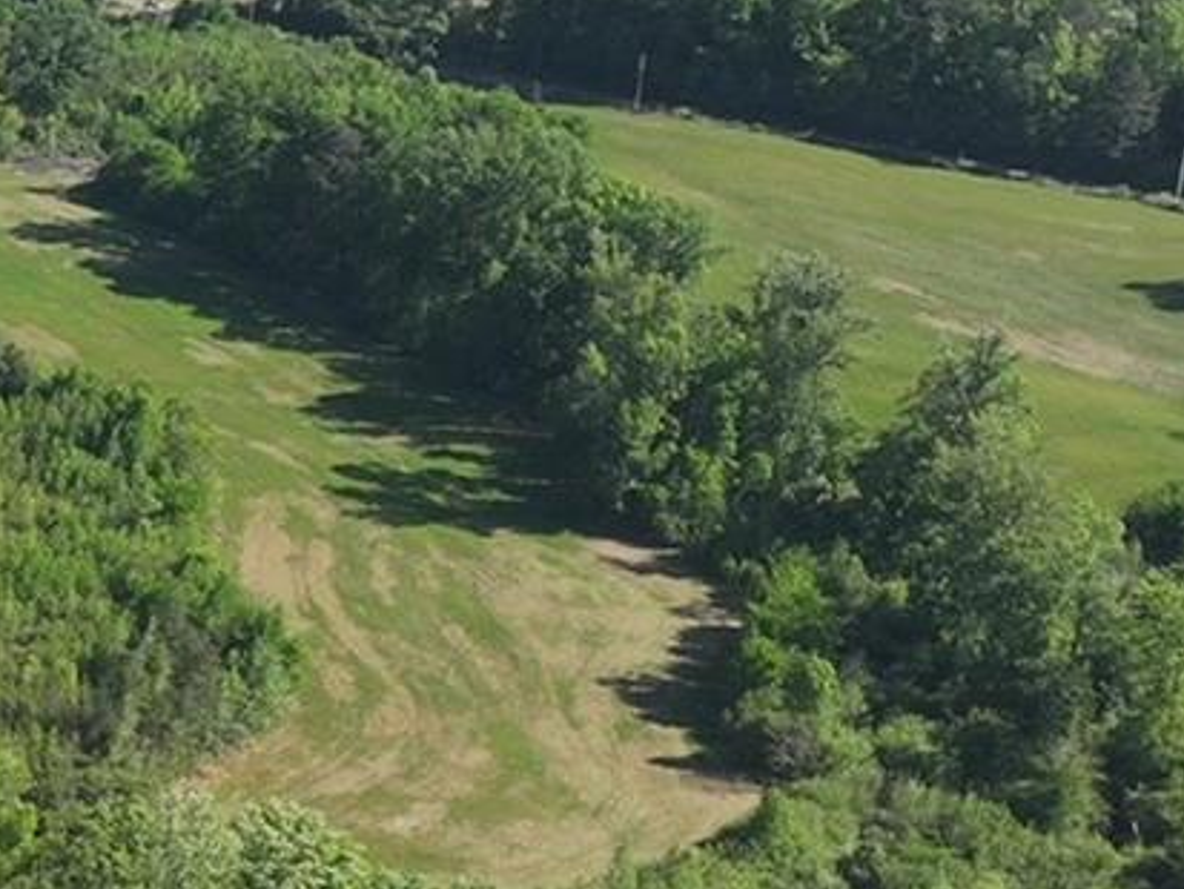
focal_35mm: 119
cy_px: 660
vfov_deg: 12.4
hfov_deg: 14.3
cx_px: -1064
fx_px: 4071
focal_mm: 12.29
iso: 100
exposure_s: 1/1600
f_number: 2.8
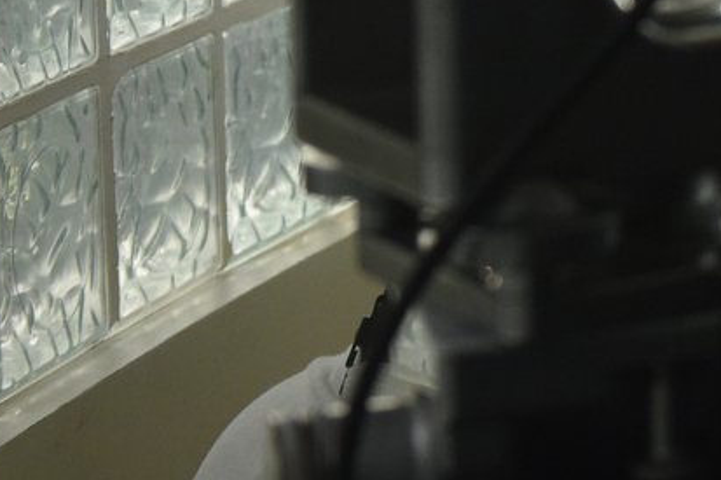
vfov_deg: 5.9
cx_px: 1482
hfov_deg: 8.7
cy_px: -646
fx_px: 4464
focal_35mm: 223
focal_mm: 45
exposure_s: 1/160
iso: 1600
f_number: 4
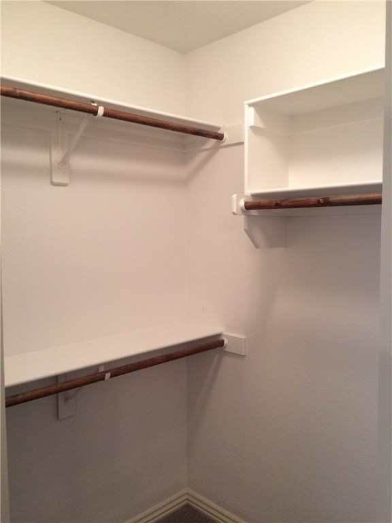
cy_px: 262
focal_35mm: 29
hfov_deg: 48.2
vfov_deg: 61.7
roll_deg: +1.3
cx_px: 196
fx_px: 438
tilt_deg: -4.3
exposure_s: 1/30
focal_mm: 4.15
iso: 64
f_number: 2.2
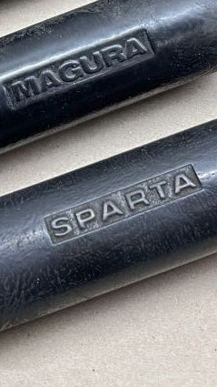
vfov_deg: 23.9
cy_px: -91
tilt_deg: -64.9
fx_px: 819
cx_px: 5
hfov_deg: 14.9
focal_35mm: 80
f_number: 1.6
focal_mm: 4.2
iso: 80
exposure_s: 1/50
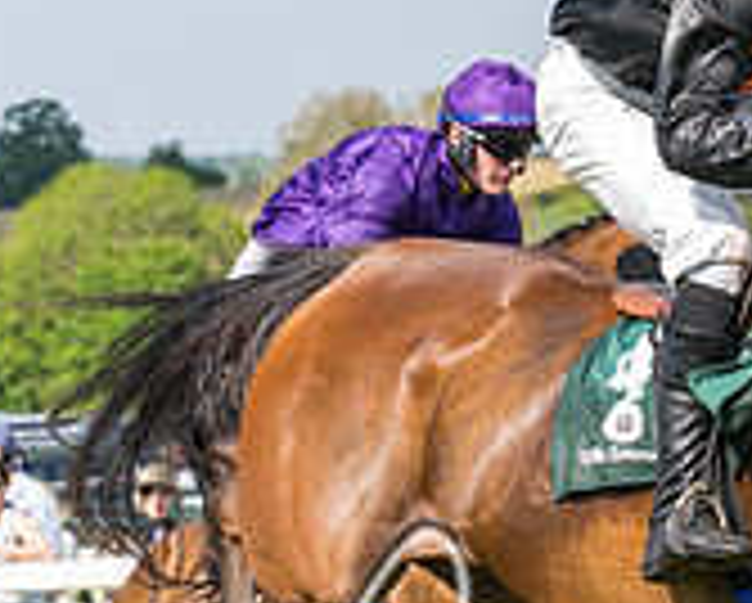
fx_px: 5905
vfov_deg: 5.8
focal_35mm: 265
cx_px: 1260
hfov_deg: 7.1
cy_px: 414
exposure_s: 1/2000
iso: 400
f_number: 5
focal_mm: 70
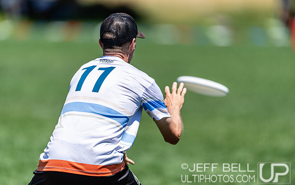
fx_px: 3297
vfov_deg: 3.2
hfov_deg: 5.1
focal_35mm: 410
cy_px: 89
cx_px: 147
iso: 100
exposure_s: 1/2500
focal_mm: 400
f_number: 2.8
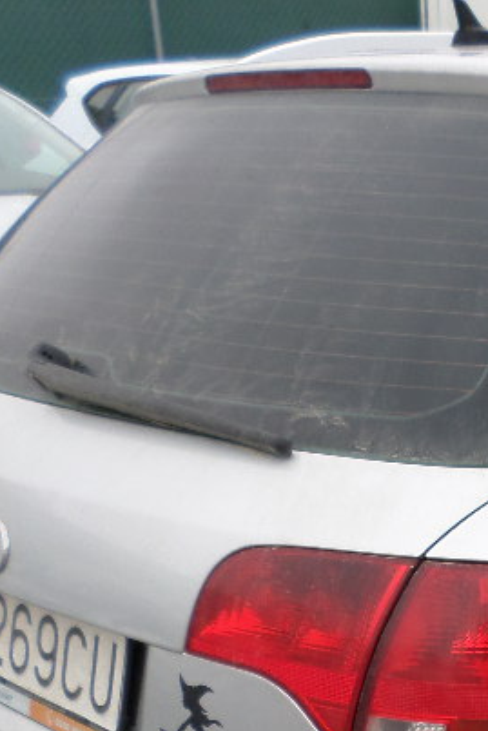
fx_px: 1341
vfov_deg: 29.4
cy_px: 637
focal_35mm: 66
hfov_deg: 18.5
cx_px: 708
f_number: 2.5
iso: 80
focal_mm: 4.5
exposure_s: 1/180
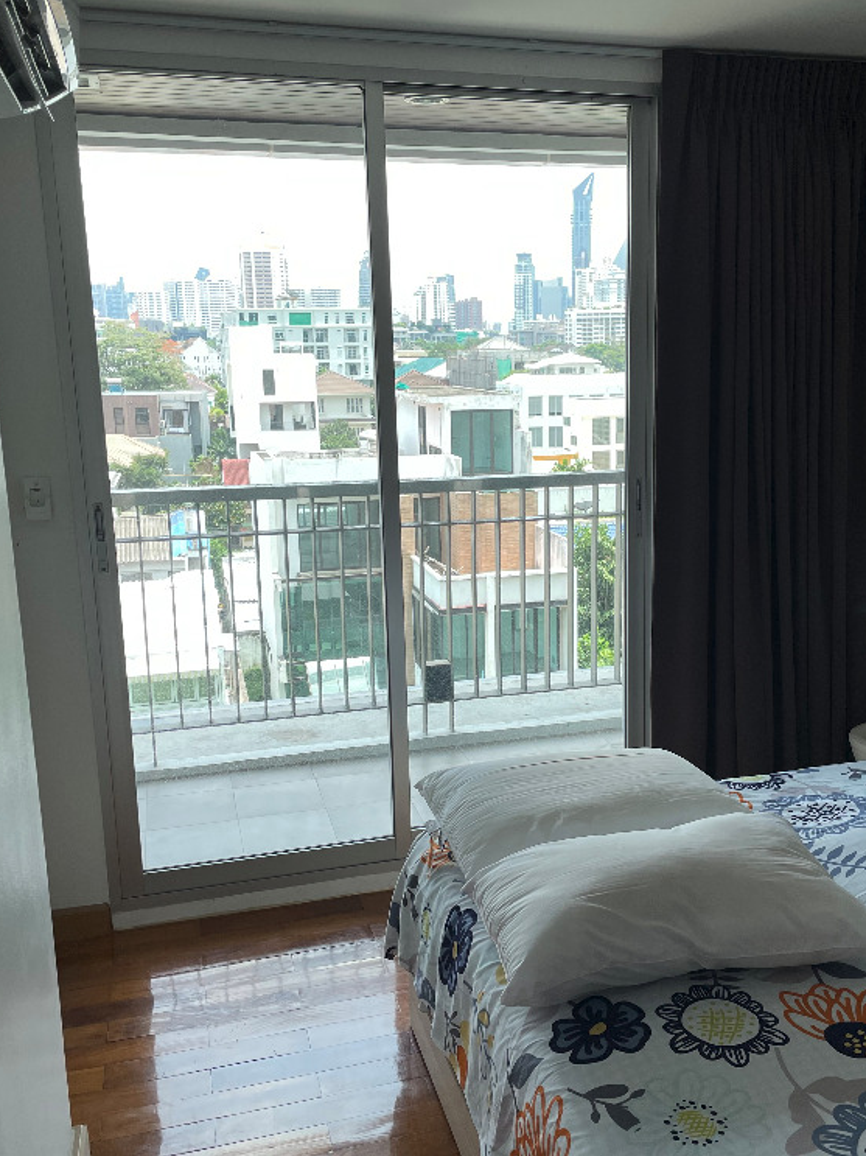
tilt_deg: -11.2
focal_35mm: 35
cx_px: 532
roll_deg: +0.8
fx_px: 1168
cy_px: 582
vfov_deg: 52.6
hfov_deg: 40.5
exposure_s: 1/801
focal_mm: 4.2
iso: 32
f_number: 1.6
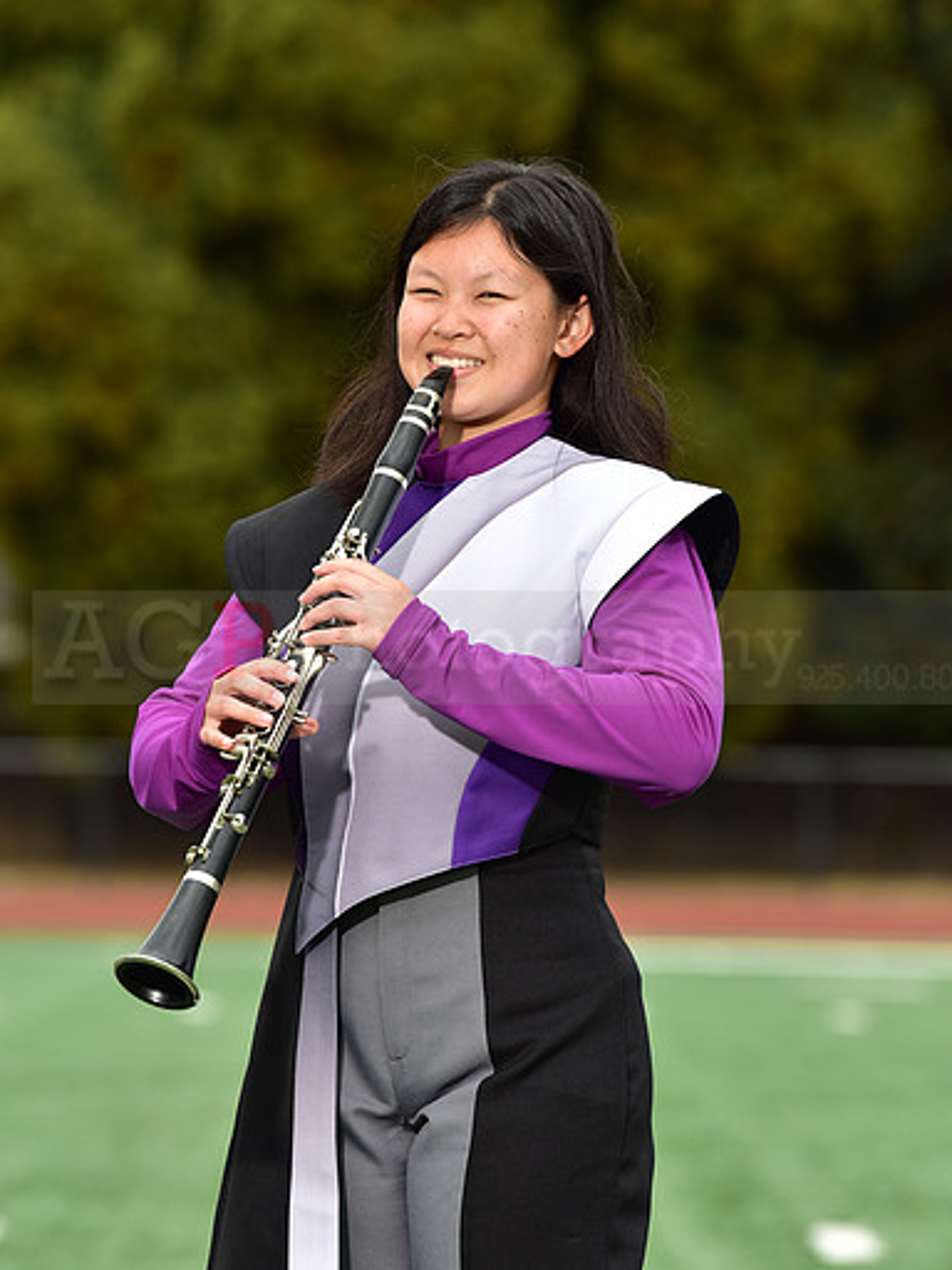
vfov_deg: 9.1
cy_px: 625
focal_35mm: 218
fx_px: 7994
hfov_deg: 6.8
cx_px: 475
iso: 500
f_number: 5
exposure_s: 1/250
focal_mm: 200
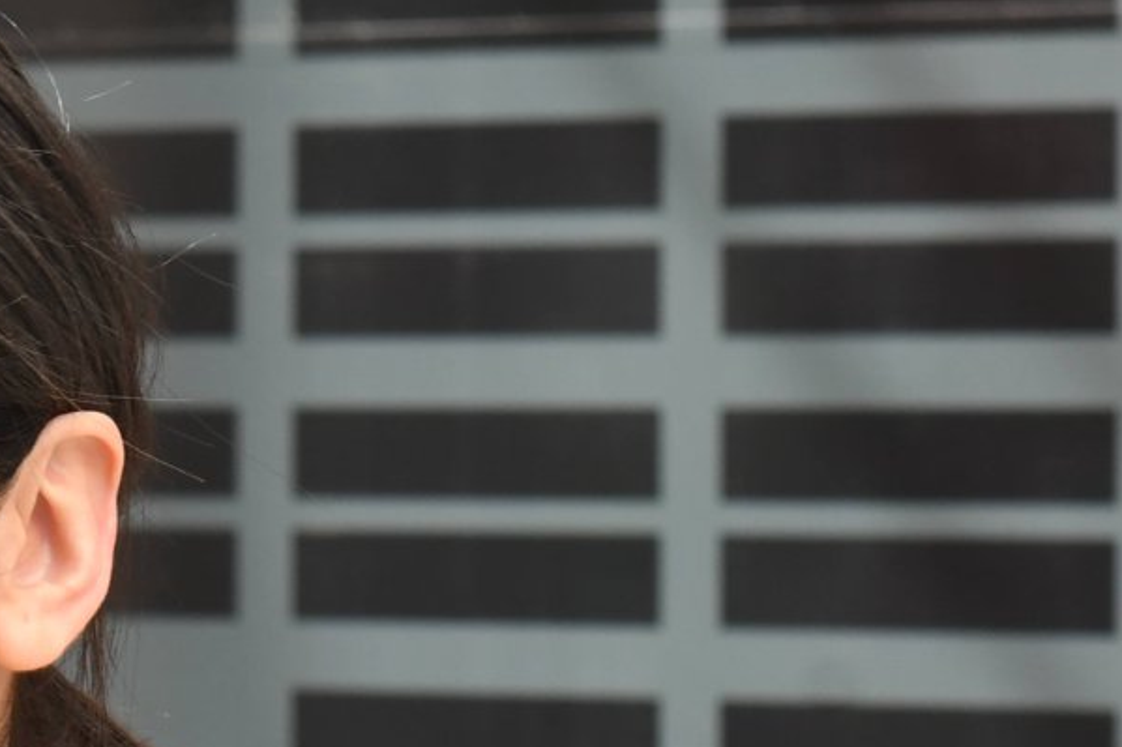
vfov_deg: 4.3
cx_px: -654
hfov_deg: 6.4
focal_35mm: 318
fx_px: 9908
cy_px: 510
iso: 640
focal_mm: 62
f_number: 8
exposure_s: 1/250
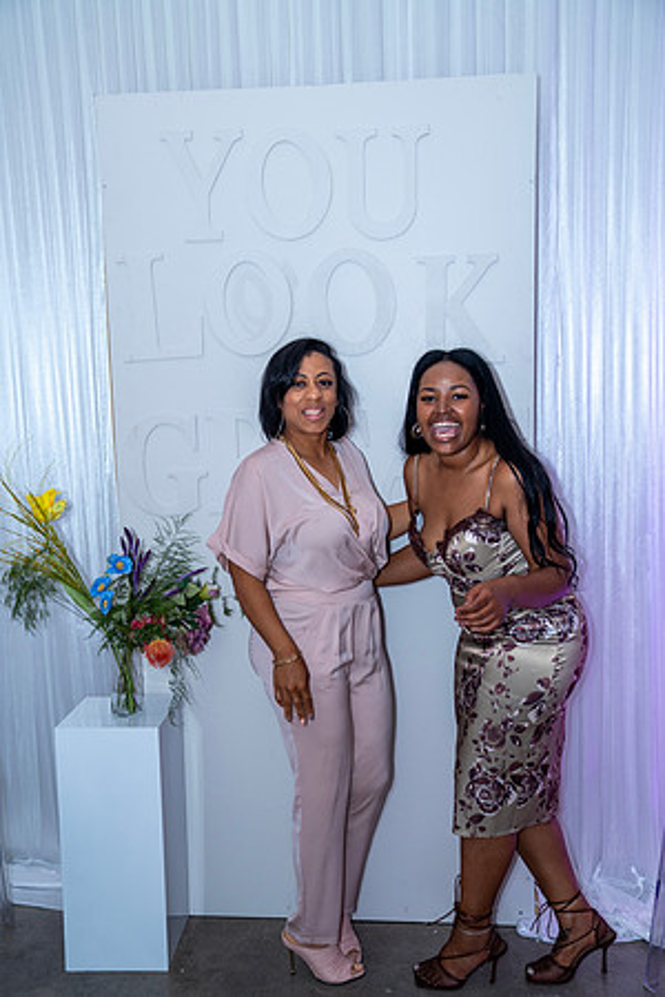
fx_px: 1025
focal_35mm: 37
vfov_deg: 51.9
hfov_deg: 35.9
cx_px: 332
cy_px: 498
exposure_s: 1/125
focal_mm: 37
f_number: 3.5
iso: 800
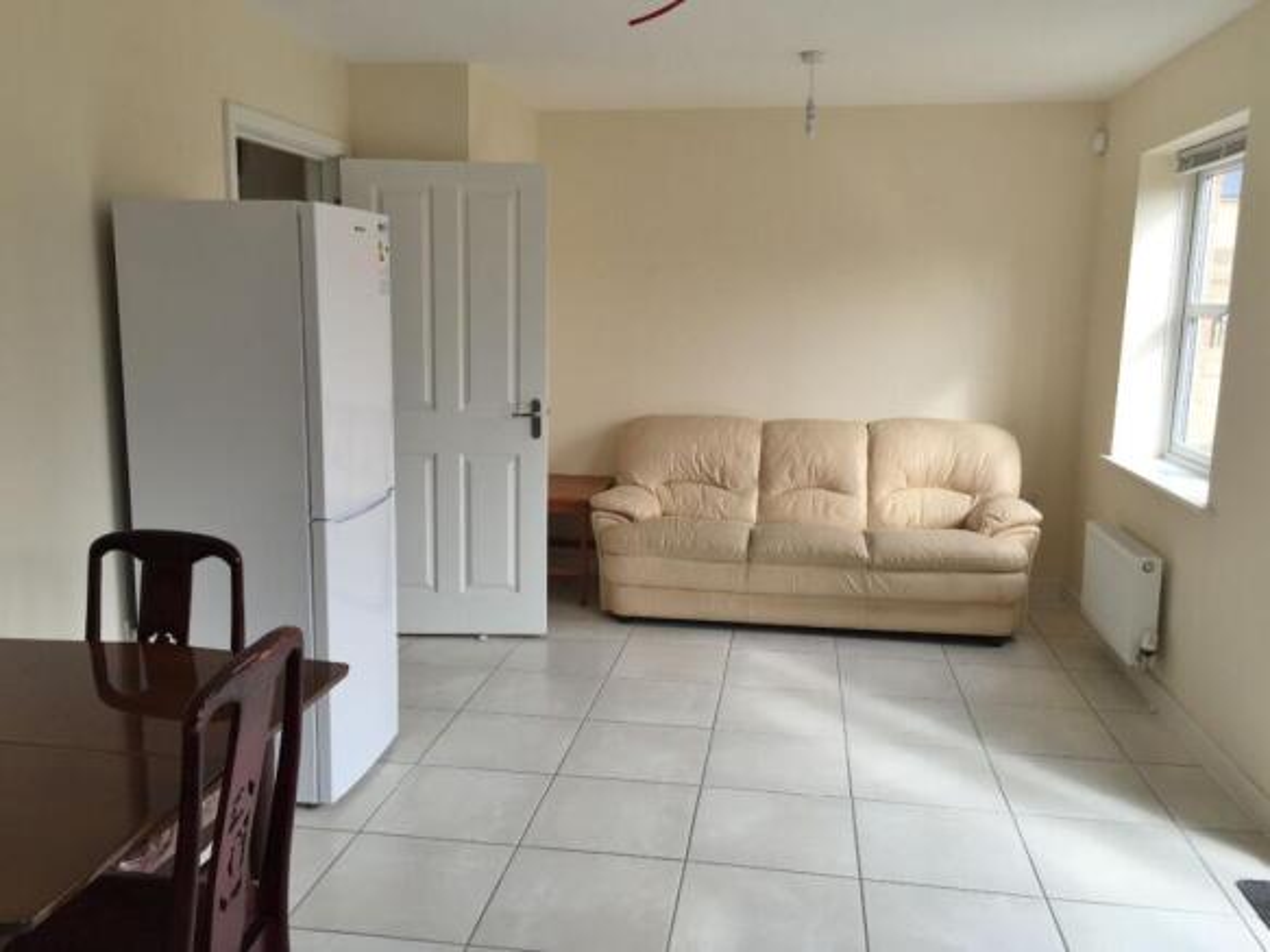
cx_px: 635
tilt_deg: -8.7
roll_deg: -0.1
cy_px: 476
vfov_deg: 48.2
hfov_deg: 61.7
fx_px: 1064
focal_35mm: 29
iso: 32
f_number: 2.2
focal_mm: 4.15
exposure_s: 1/257
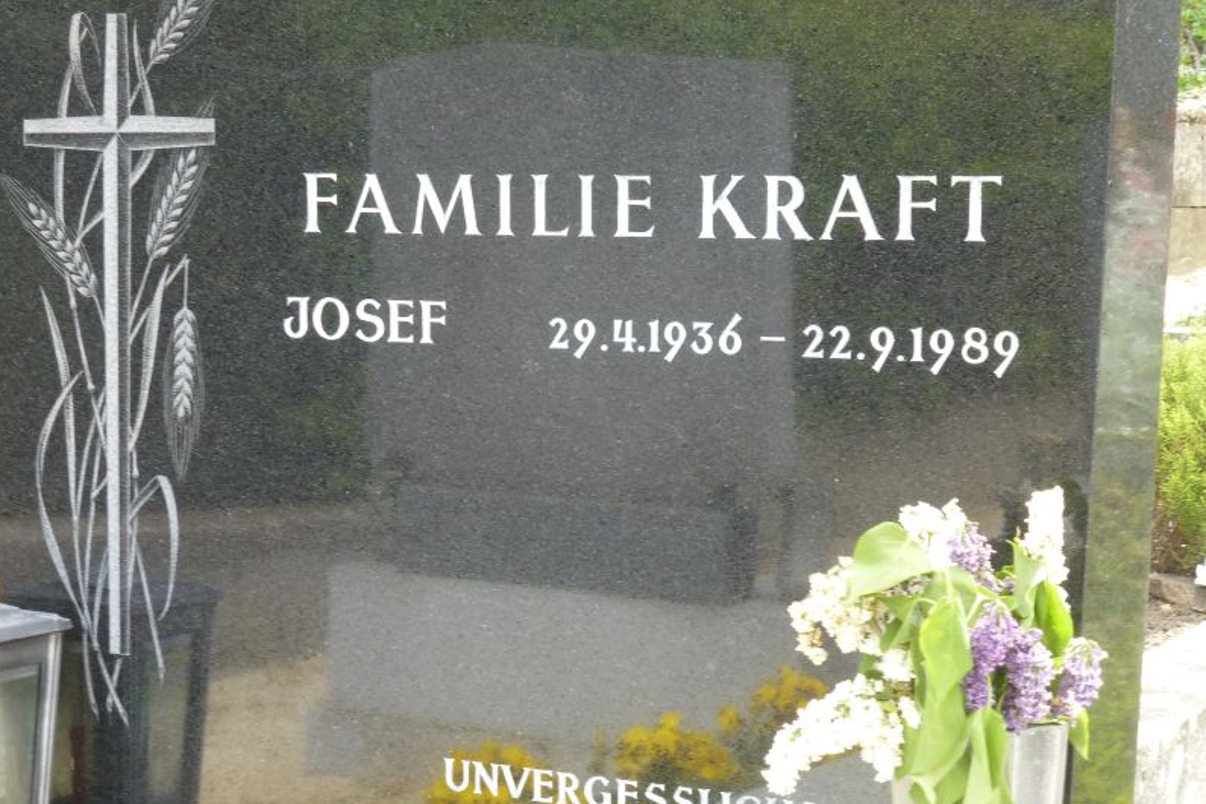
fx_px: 2981
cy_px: 379
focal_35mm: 89
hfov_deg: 22.9
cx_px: 601
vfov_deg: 15.4
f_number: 5.2
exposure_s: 1/60
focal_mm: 15.1
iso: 125
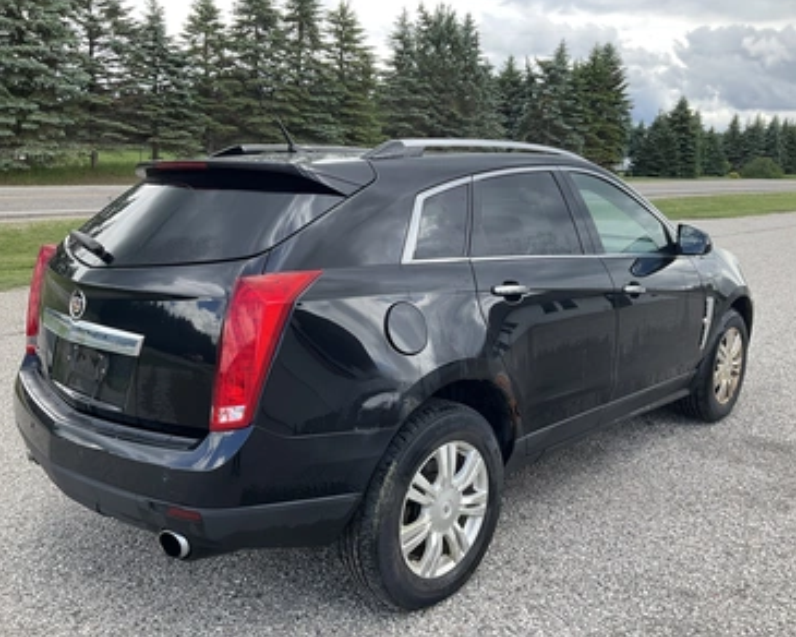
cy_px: 323
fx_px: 730
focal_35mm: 31
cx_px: 414
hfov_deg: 57.2
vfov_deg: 47.1
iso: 25
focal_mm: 3
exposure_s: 1/358
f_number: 1.8
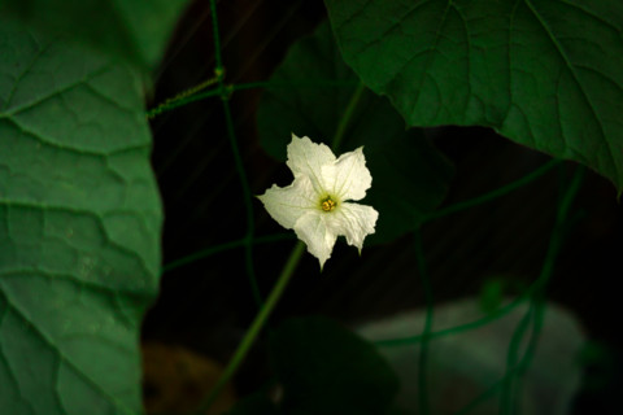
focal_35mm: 41
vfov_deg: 32.6
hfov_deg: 47.4
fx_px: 709
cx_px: 312
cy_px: 208
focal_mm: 24.2
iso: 200
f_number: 2.8
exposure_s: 1/50
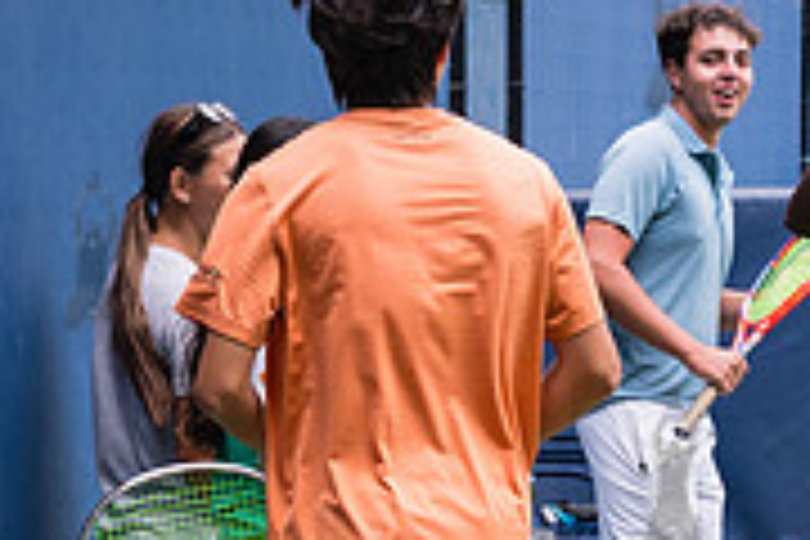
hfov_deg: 9.6
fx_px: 4837
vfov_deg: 6.3
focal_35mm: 215
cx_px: 371
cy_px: 780
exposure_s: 1/640
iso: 400
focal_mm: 42
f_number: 4.5
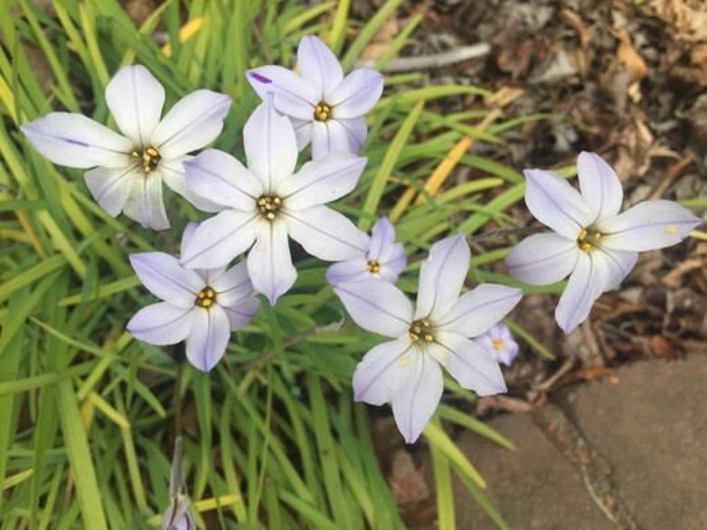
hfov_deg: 61.7
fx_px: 592
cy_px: 265
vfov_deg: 48.2
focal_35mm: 29
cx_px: 354
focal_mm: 4.15
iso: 32
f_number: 2.2
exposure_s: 1/455
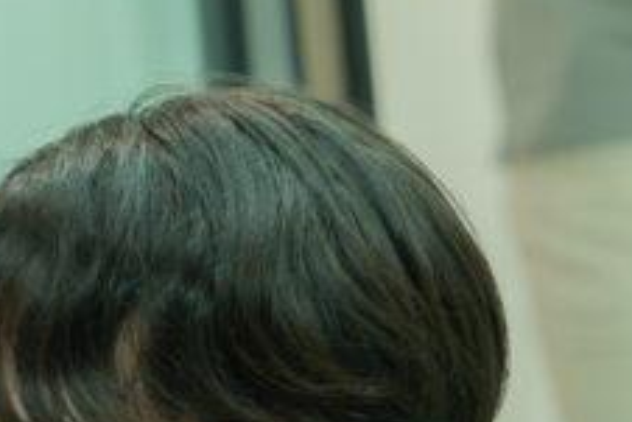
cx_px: 408
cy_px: 831
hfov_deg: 4.3
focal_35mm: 475
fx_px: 8344
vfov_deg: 2.9
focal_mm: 70
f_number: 2.8
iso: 1600
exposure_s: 1/250
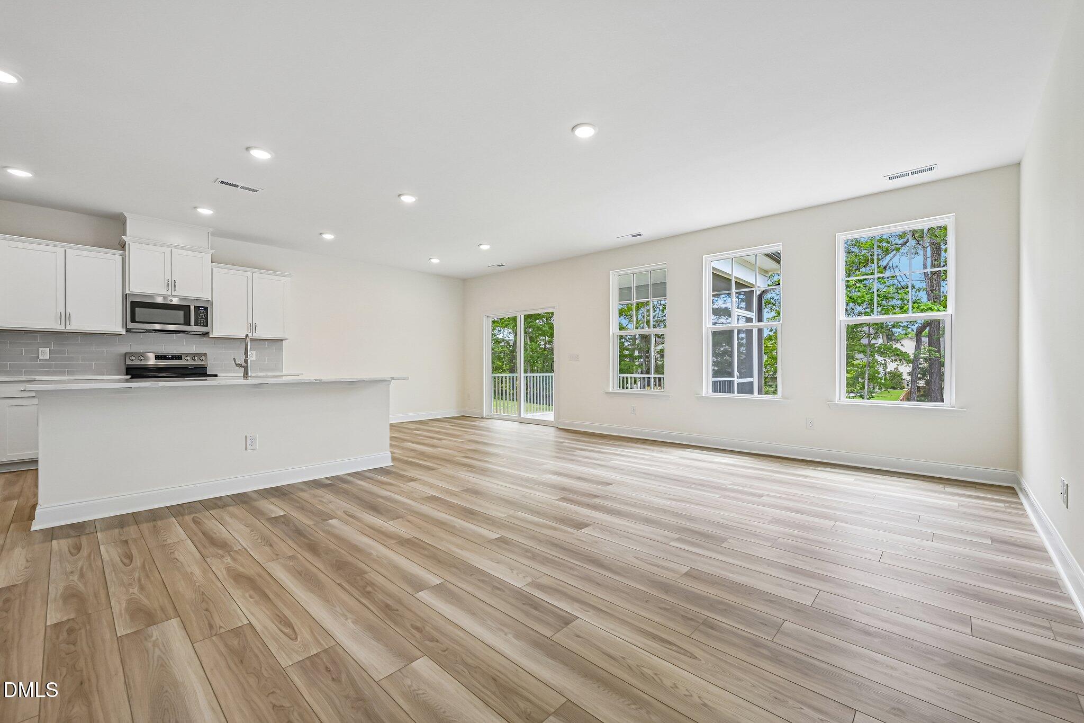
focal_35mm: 14
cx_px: 542
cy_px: 362
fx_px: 421
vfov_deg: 81.2
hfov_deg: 104.3
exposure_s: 1/20
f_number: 8
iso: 100
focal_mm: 14
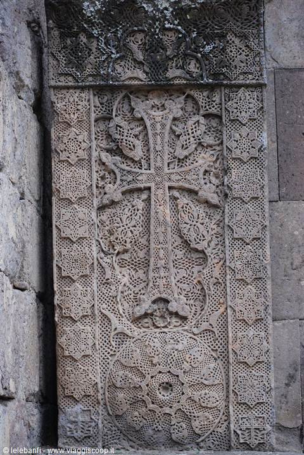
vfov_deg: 24.6
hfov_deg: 16.6
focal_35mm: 82
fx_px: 1043
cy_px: 228
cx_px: 152
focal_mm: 55
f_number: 4
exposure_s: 1/125
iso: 200
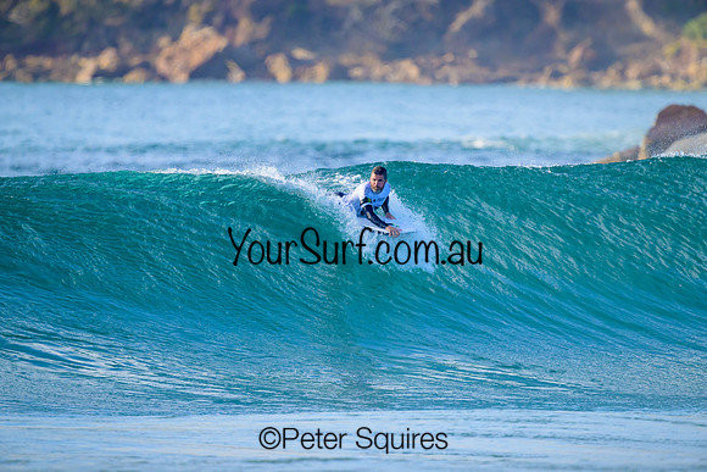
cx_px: 354
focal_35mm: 1120
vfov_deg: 1.2
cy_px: 236
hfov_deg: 1.8
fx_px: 22000
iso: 1250
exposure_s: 1/1250
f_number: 9
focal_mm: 1120
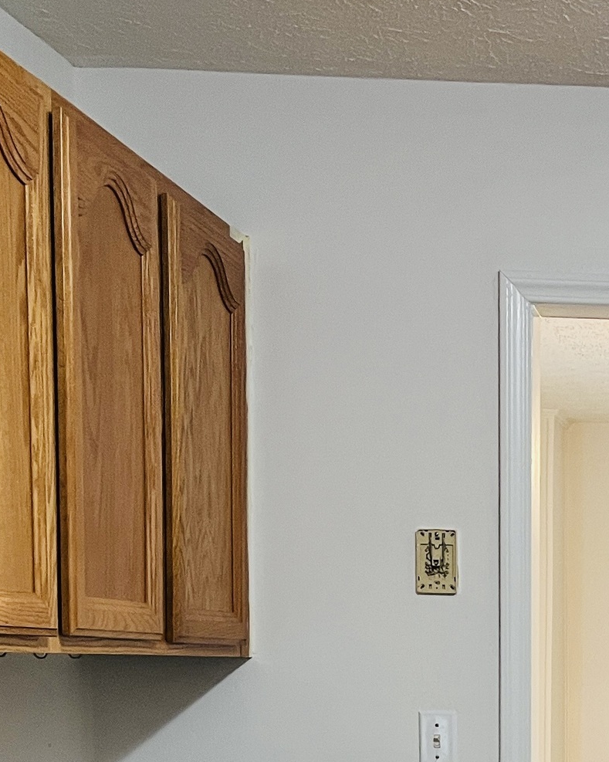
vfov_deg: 22.6
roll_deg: -0.8
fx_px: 1781
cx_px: 797
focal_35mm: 79
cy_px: 871
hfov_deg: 18.1
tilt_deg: -7.0
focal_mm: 5.1
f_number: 1.6
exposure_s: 1/60
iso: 160
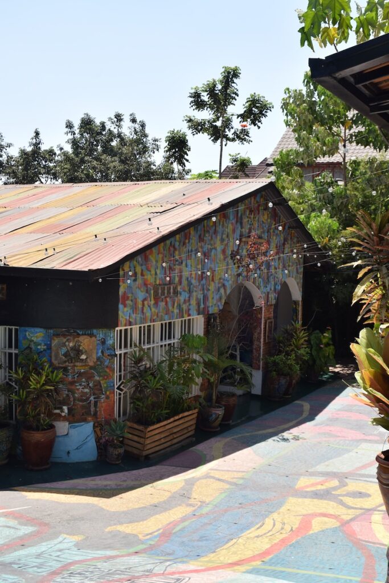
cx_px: 194
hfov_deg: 29.9
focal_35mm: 45
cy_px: 292
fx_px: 729
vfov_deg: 43.6
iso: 200
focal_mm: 30
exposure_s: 1/250
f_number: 8
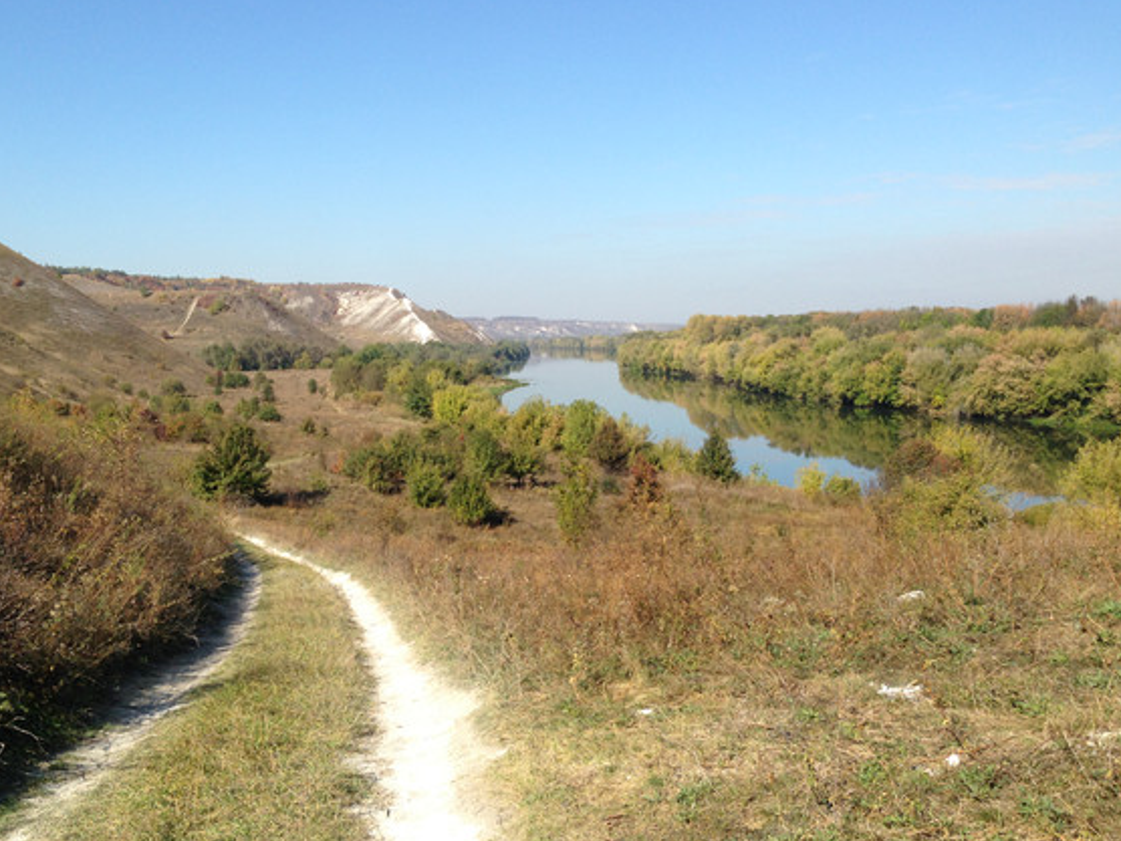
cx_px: 480
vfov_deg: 37.7
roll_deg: +2.5
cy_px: 444
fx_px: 1231
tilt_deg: -7.1
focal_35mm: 38
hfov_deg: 48.8
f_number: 2.4
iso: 50
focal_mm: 4.12
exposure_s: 1/1391
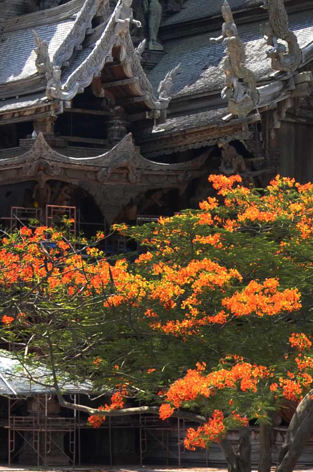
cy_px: -251
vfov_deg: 8.9
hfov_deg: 6.0
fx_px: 2962
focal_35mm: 226
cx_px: 210
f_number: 8
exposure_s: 1/80
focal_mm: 35
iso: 100
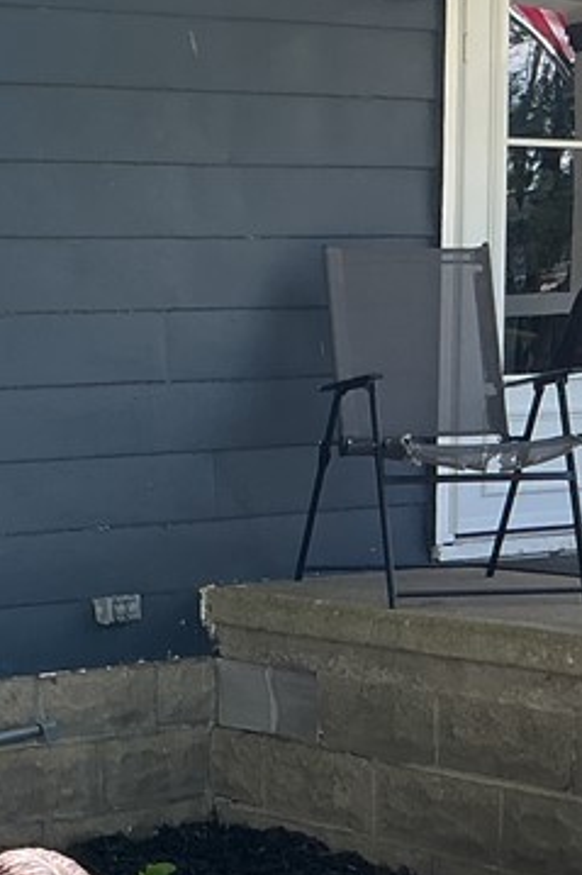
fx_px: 2087
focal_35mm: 86
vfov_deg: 23.4
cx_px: -314
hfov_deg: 14.7
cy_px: 653
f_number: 1.8
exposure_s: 1/270
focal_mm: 3
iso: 25
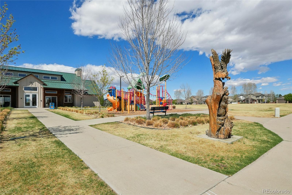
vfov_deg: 67.4
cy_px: 98
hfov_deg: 90.0
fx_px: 146
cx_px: 146
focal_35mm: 18
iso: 400
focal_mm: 12
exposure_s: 1/3200
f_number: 8
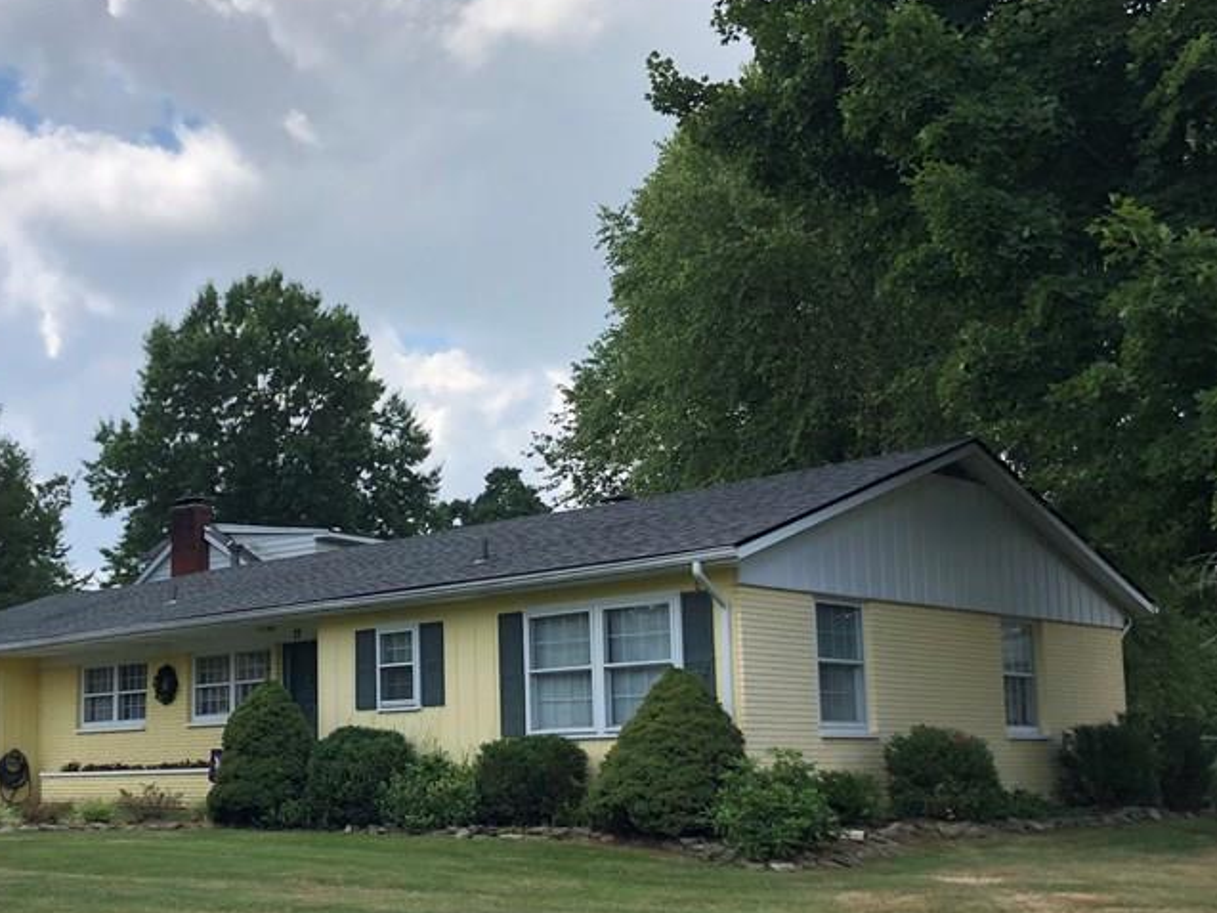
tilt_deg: +7.8
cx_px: 405
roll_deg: +1.0
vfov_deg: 32.0
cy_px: 583
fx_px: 1582
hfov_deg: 41.5
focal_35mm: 45
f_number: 1.8
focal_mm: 3.99
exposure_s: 1/1656
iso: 20
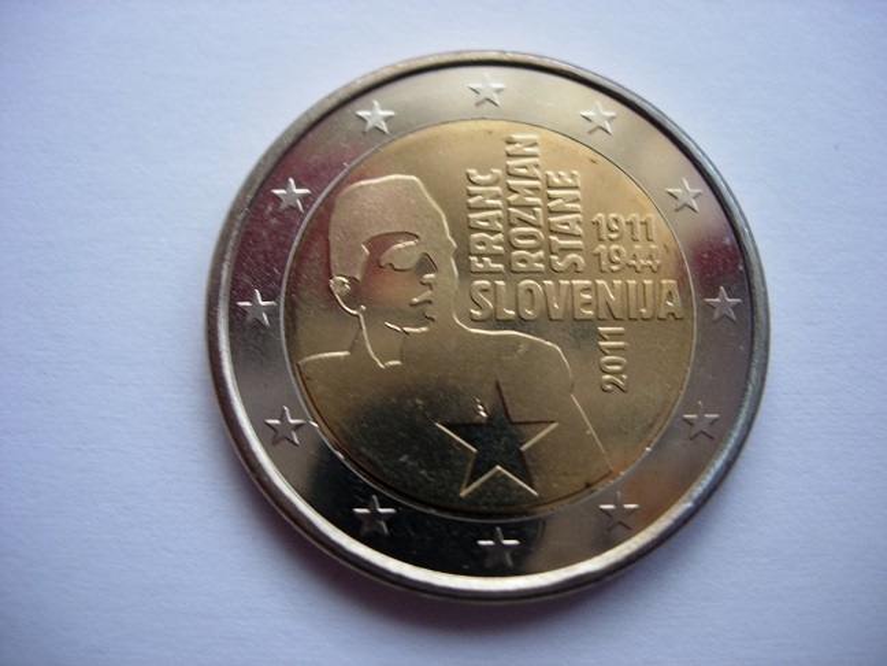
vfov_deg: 37.7
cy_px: 333
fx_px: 974
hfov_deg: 49.0
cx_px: 444
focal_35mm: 38
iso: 109
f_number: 2.8
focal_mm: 7.8
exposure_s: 1/32
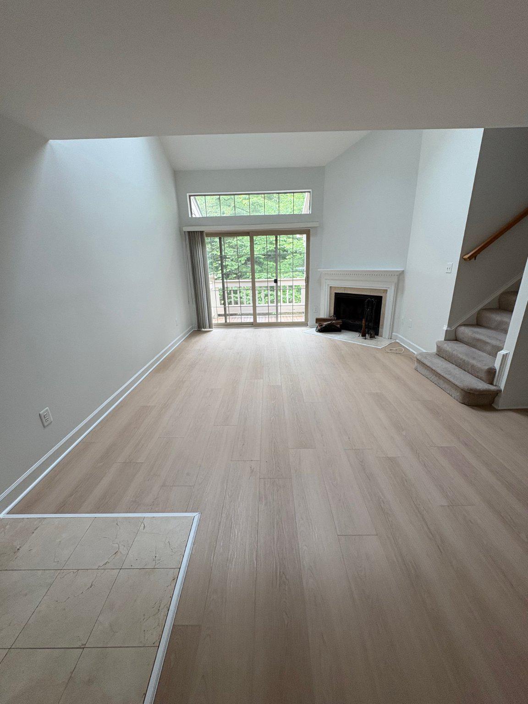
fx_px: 285
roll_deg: +2.4
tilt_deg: -17.8
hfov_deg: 85.7
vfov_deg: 102.1
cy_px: 352
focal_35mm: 14
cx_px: 264
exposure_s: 1/99
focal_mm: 2.22
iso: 125
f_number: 2.2
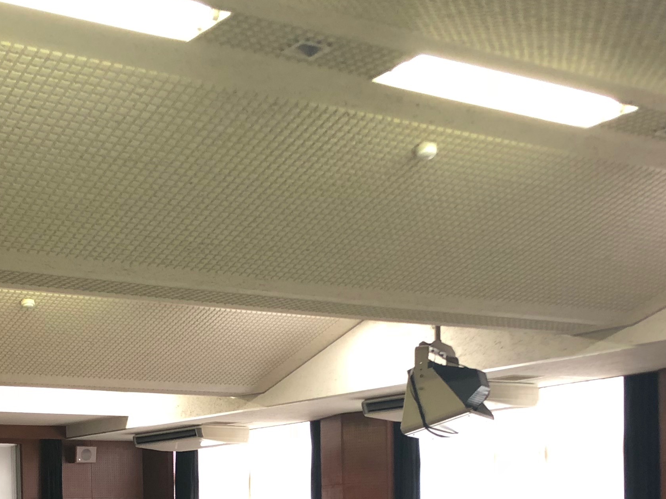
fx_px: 1289
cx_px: 273
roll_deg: +1.4
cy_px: 542
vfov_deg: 20.9
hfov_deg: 28.9
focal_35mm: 67
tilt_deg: -0.2
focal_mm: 3.99
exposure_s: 1/15
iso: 40
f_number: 1.8
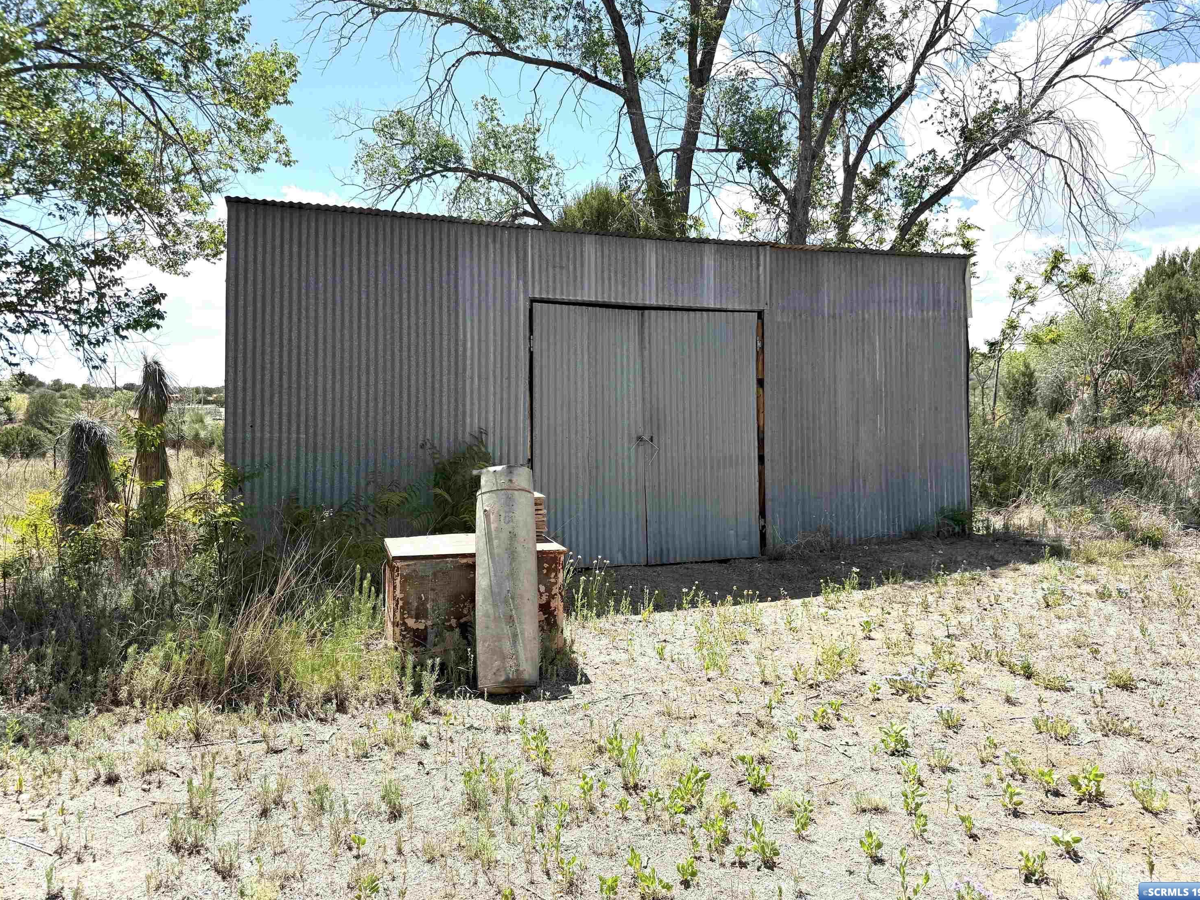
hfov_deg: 69.4
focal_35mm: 25
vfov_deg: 54.9
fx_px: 867
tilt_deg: -4.0
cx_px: 622
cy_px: 433
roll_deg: +0.6
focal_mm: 6.76
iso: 80
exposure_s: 1/3584
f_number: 1.78
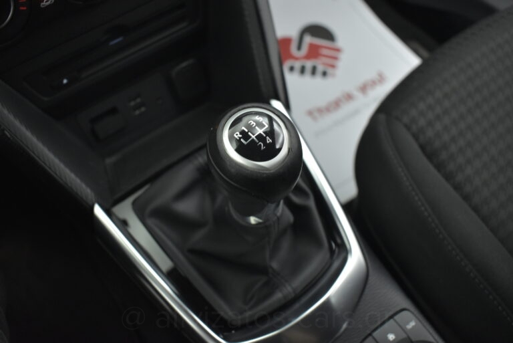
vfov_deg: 40.0
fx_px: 470
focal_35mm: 33
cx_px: 256
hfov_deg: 57.2
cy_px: 172
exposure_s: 1/80
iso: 1600
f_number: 3.8
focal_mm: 22
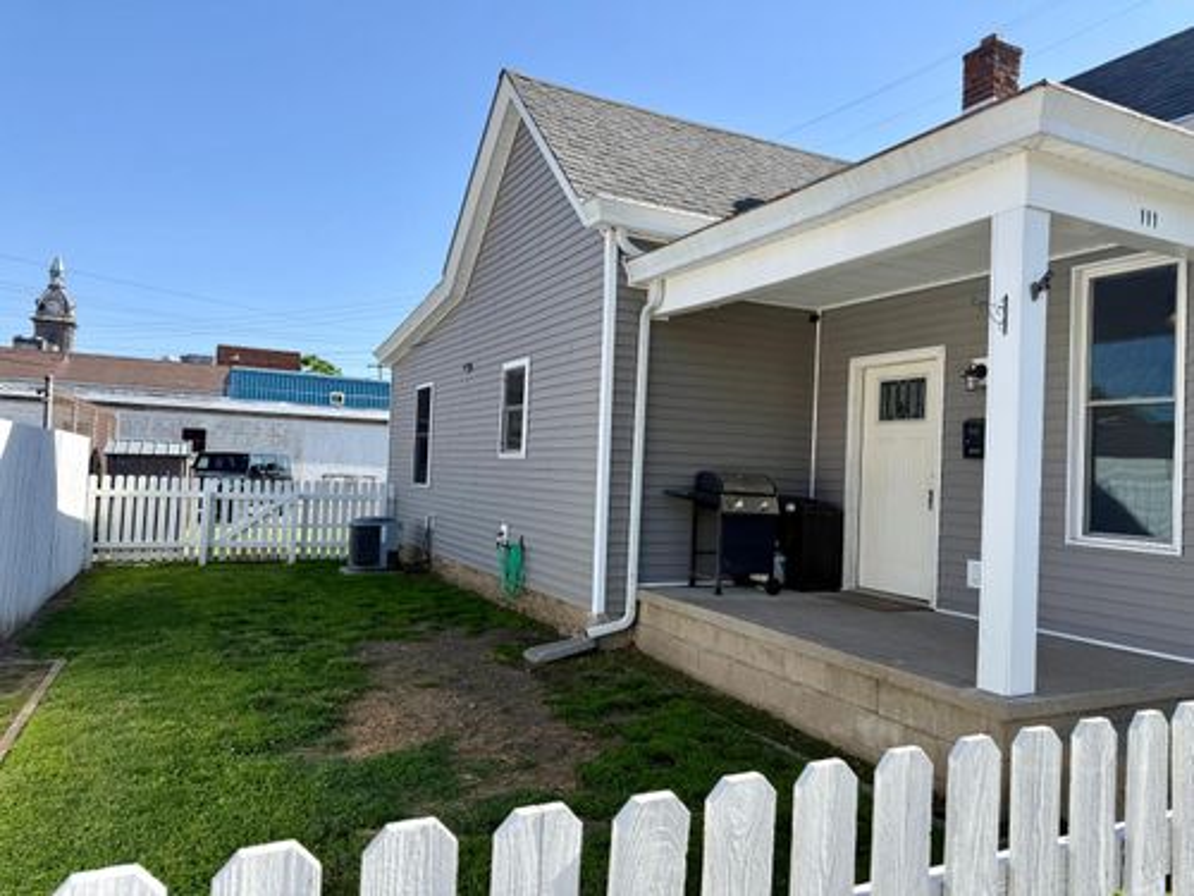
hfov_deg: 71.6
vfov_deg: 56.8
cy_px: 448
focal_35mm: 24
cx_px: 597
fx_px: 828
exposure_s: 1/2445
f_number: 1.78
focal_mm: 6.76
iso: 80
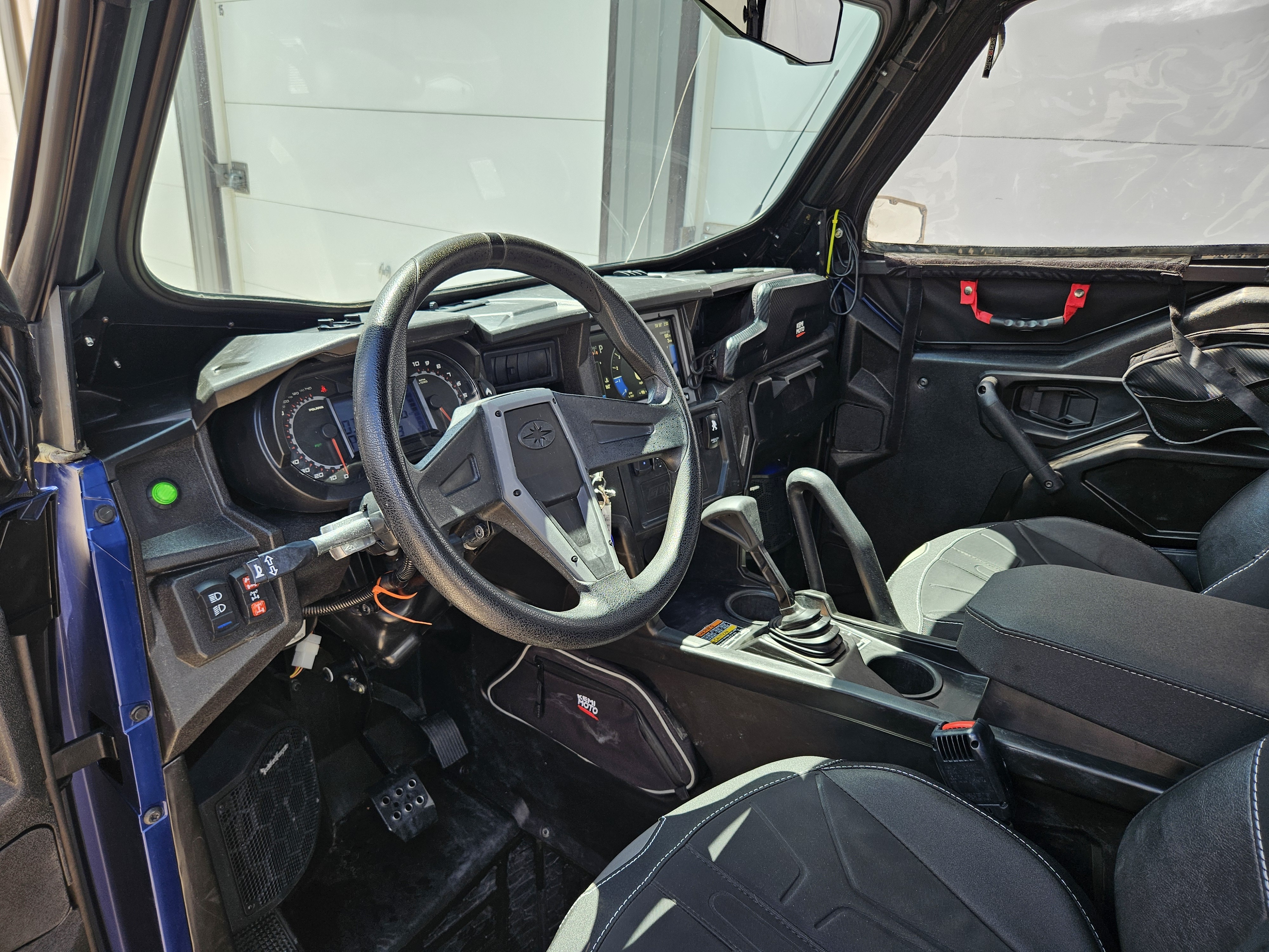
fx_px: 843
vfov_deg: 58.9
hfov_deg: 73.9
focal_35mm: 23
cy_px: 476
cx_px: 634
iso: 25
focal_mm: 5.4
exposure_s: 1/180
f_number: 1.8
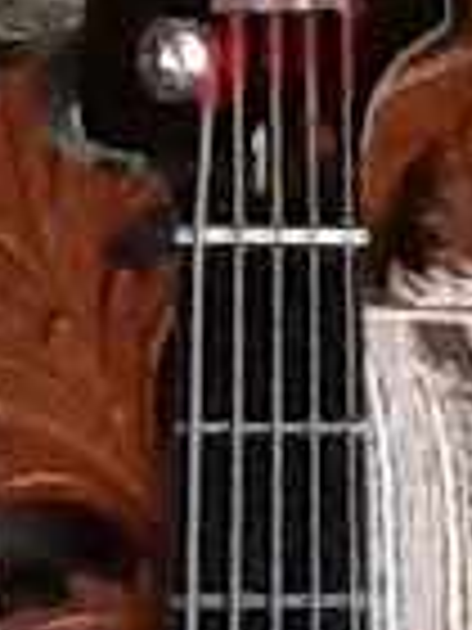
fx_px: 4000
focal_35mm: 220
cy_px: 1566
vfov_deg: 8.2
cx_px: 301
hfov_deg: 6.8
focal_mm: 2
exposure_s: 1/30
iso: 500
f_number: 2.4
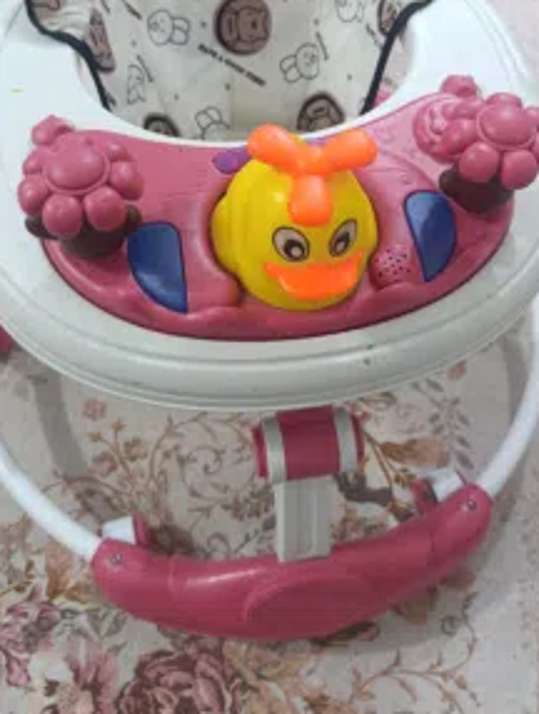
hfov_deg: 44.3
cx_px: 262
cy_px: 240
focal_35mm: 32
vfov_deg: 55.5
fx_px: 661
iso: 1000
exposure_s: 1/50
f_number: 1.6
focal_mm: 6.14
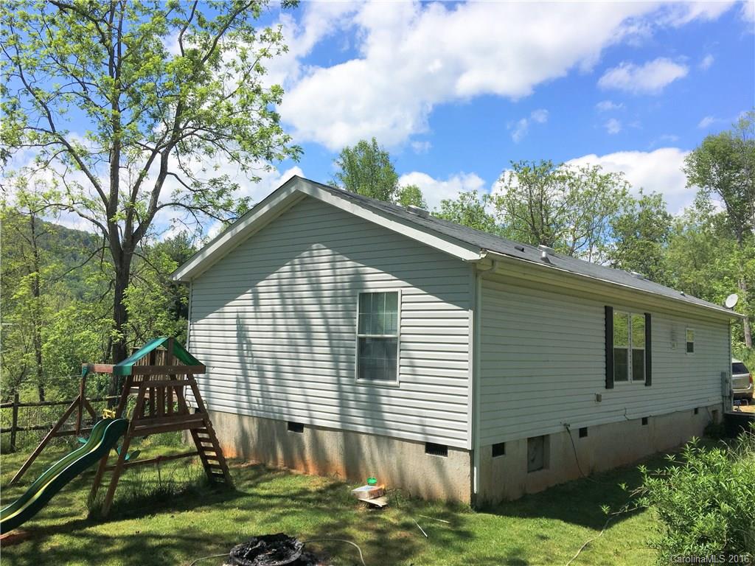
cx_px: 378
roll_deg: -2.1
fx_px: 633
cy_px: 283
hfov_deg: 61.7
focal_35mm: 29
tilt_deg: +7.7
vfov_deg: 48.2
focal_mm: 4.15
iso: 25
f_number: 2.2
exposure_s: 1/2198
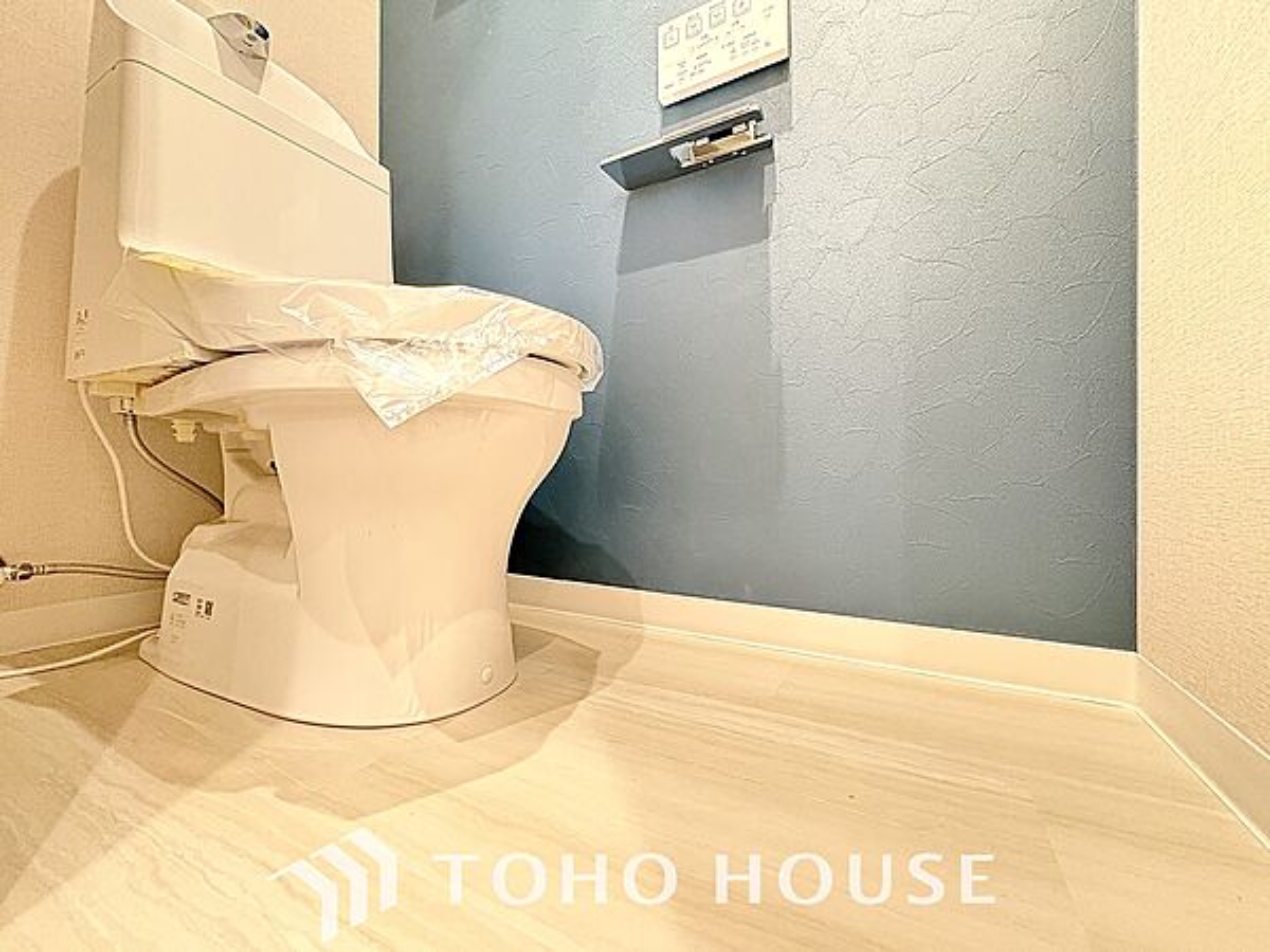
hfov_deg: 102.1
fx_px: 514
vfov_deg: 85.7
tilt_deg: +0.6
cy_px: 476
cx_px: 635
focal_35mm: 14
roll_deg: -0.2
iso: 1000
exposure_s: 1/44
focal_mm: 2.22
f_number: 2.2
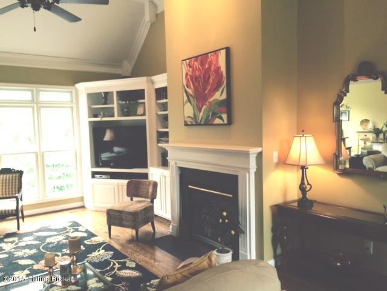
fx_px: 324
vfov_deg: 48.2
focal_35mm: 29
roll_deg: +0.7
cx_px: 194
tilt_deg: -6.6
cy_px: 146
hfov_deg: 61.7
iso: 40
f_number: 2.2
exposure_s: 1/40
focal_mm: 4.15
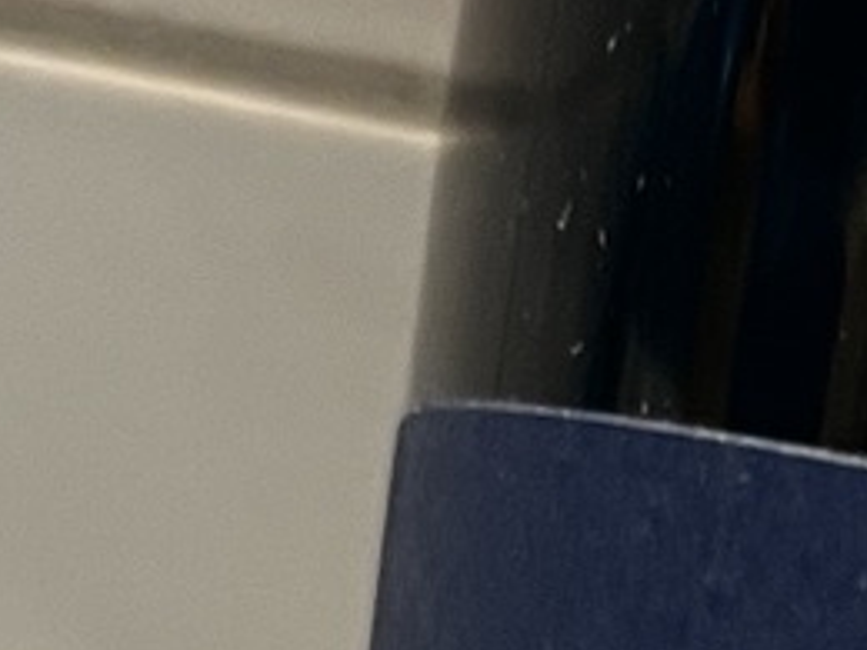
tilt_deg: -23.8
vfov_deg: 6.7
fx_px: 5009
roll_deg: -11.4
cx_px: 1200
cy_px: 1933
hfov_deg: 9.7
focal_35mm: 200
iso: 100
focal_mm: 5.1
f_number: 1.6
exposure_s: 1/50
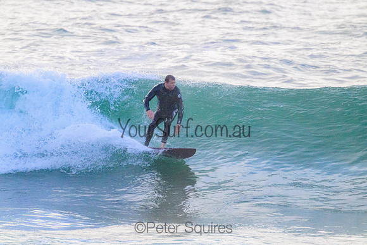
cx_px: 184
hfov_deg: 2.6
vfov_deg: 1.7
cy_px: 122
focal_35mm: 800
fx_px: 8157
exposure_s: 1/2000
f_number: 11
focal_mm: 800
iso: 4500
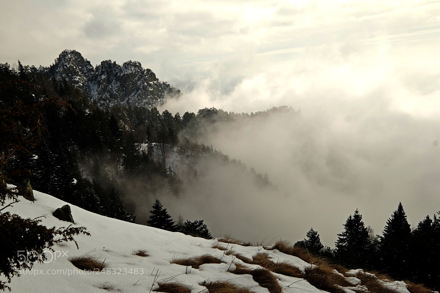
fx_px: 379
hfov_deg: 60.3
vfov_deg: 42.3
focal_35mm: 31
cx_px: 220
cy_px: 146
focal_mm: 20.9
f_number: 11
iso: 200
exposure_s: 1/500
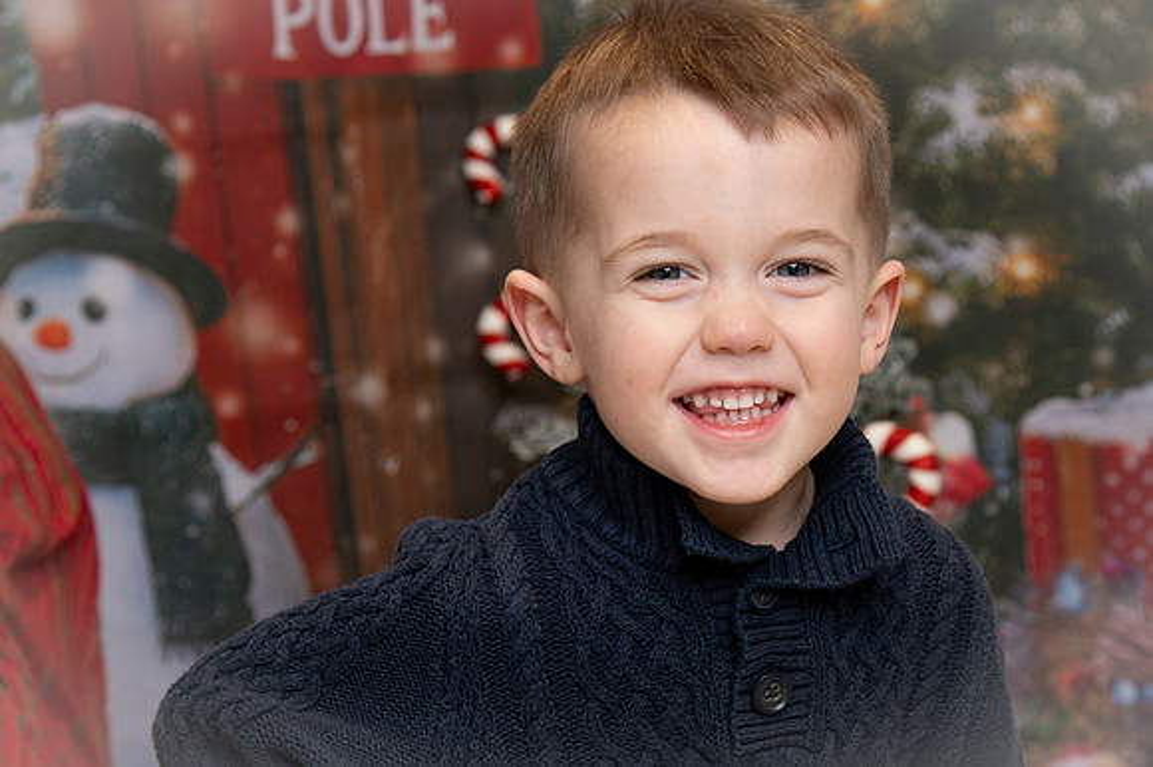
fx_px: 3204
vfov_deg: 13.6
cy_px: 486
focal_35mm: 100
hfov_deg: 20.4
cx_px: 647
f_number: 5
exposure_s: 1/200
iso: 1000
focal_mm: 52
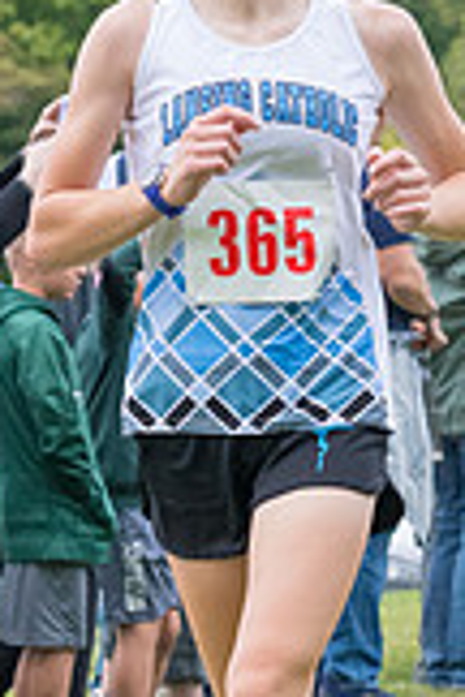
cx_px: 213
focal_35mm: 352
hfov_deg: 3.9
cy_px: 435
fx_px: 6819
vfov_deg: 5.9
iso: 2000
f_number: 5.6
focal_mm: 85
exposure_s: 1/1250
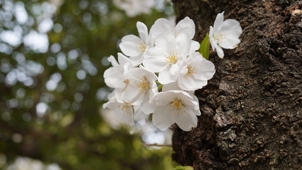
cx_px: 145
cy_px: 65
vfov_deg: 20.0
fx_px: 481
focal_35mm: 60
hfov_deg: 34.9
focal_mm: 47
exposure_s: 1/80
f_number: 7.1
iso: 100
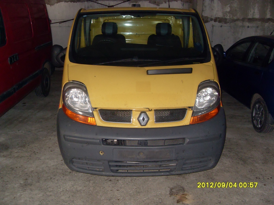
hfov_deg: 50.1
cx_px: 137
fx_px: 293
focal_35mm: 37
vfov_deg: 38.7
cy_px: 102
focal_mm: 6.3
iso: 200
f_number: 2.8
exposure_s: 1/45
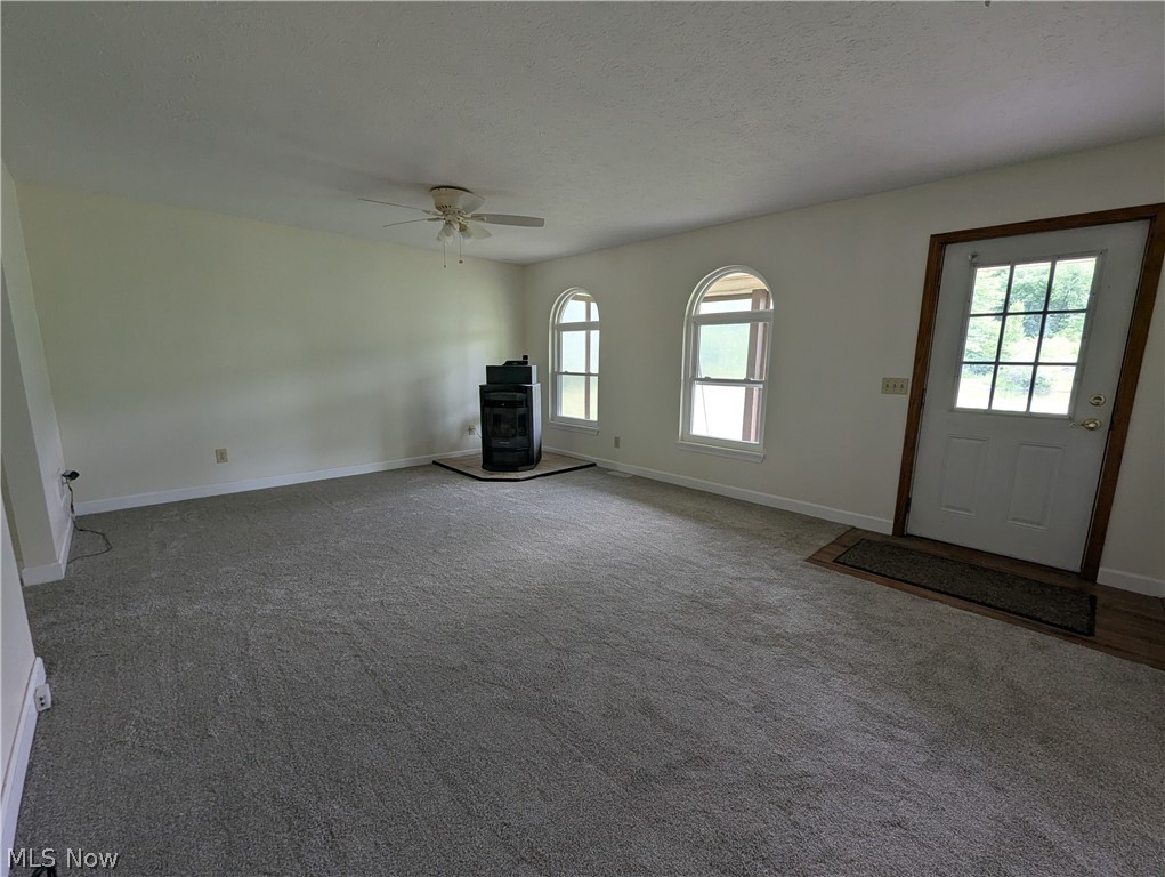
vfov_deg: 90.0
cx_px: 582
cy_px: 438
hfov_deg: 106.1
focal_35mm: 13
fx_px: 438
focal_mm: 1.95
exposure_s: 1/30.2
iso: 55
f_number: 2.2
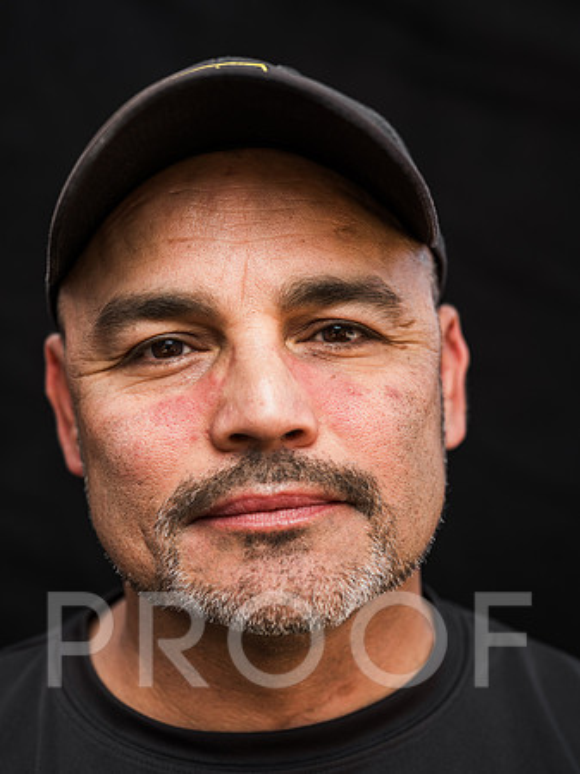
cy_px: 387
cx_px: 290
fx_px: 1409
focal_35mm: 63
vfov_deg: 30.7
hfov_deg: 23.3
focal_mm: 80
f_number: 4
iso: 100
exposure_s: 1/125
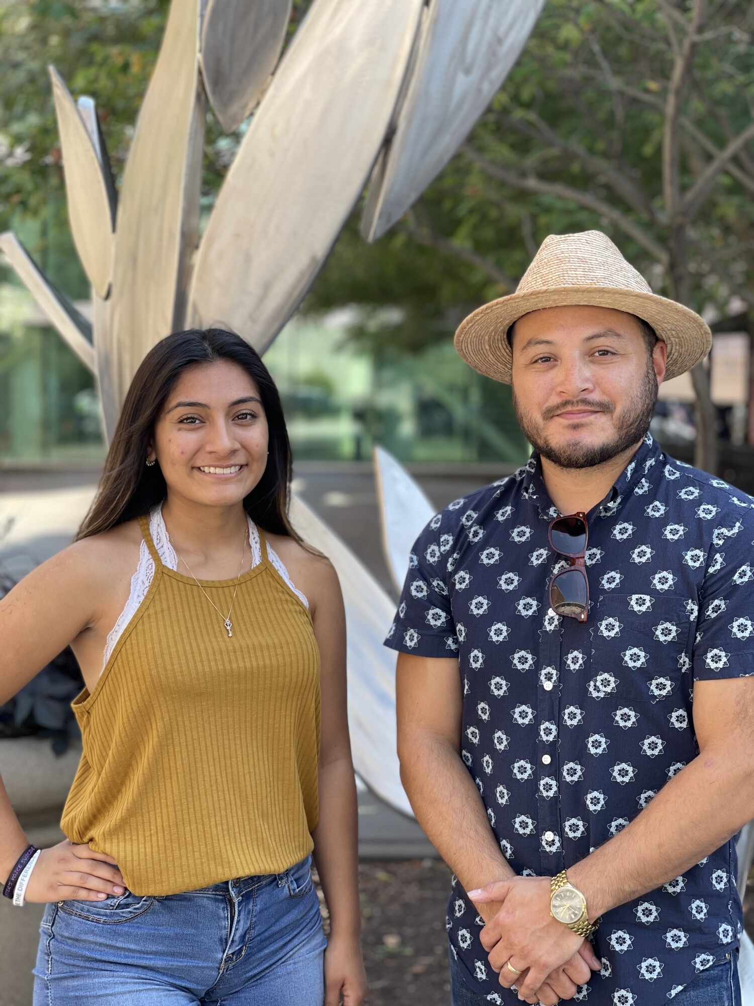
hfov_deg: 22.9
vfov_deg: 30.3
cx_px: 377
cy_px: 503
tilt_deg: -2.8
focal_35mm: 64
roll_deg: -0.9
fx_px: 1859
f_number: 2.2
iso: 32
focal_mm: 7.5
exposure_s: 1/121
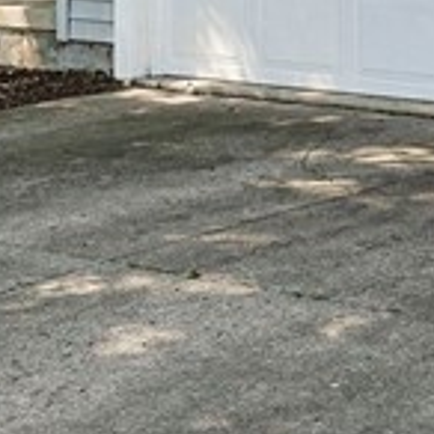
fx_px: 2156
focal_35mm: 152
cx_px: 479
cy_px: -213
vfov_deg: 11.1
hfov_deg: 11.3
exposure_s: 1/60
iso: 100
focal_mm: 24
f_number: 8
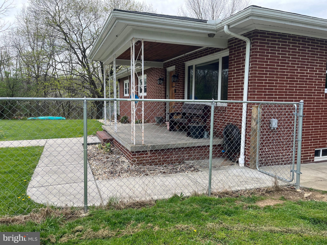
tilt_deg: -6.0
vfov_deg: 53.1
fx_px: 246
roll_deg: -0.2
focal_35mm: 26
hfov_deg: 67.3
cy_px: 122
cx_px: 164
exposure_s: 1/992
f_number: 1.6
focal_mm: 5.1
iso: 50
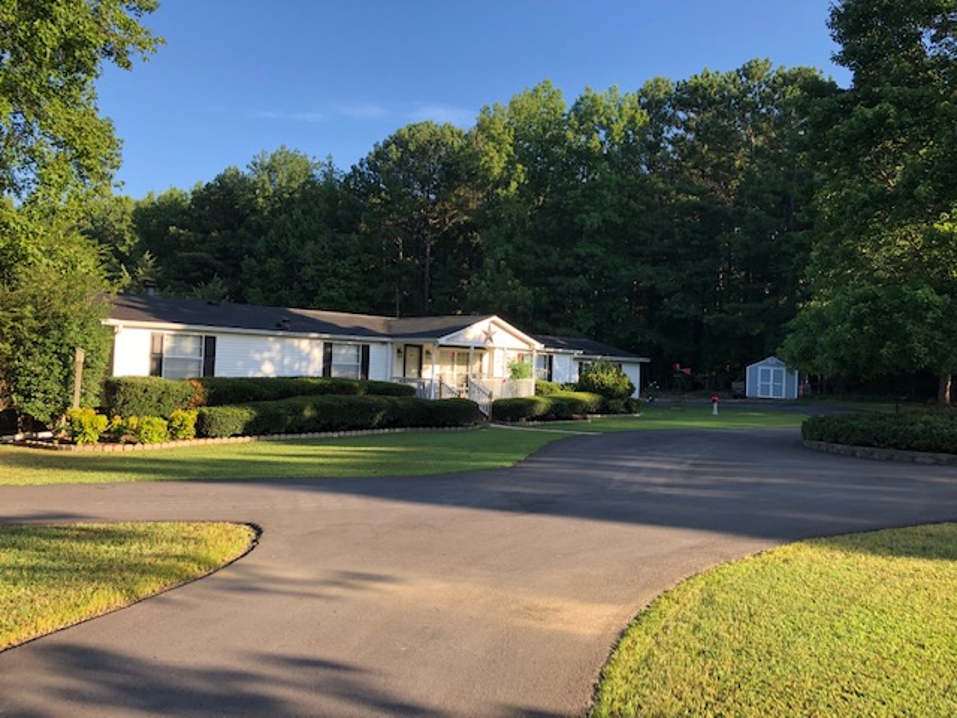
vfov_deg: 49.7
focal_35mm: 28
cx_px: 478
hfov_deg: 63.4
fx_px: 774
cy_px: 359
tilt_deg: +0.8
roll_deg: -1.6
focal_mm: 3.99
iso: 20
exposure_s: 1/306
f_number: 1.8
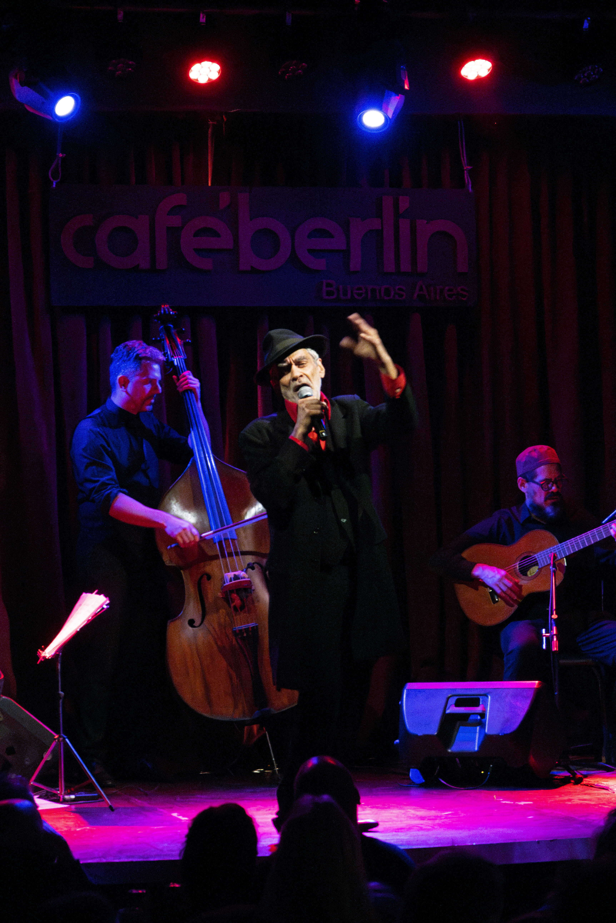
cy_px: 462
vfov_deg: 19.5
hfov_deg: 13.0
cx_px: 308
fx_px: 2693
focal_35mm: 105
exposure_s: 1/80
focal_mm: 70
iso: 10000
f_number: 5.6
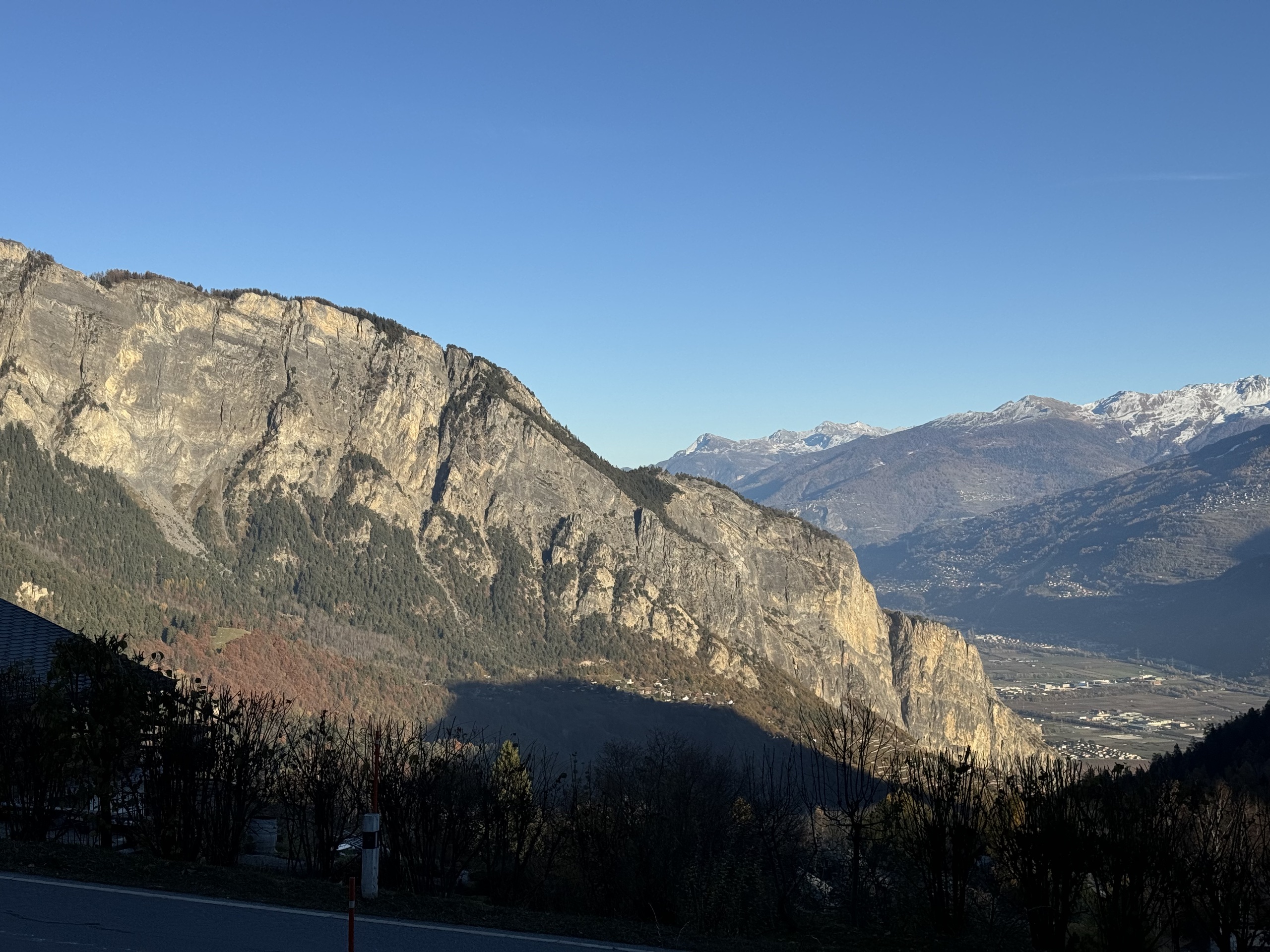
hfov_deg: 39.7
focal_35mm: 48
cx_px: 635
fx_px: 1761
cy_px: 476
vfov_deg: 30.3
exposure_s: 1/4608
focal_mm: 6.76
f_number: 1.78
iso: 64
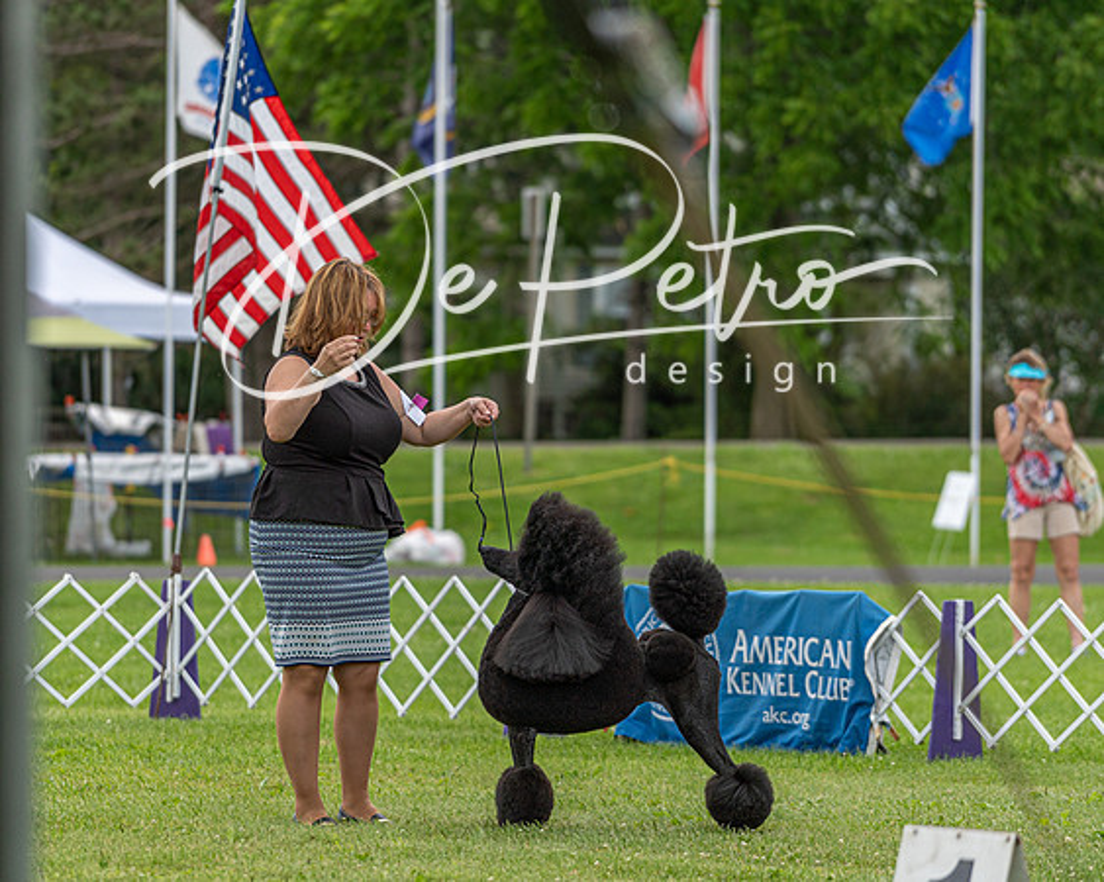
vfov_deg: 6.9
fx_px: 7372
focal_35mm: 226
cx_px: 510
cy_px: 475
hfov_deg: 8.6
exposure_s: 1/1000
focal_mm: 186
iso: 320
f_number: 4
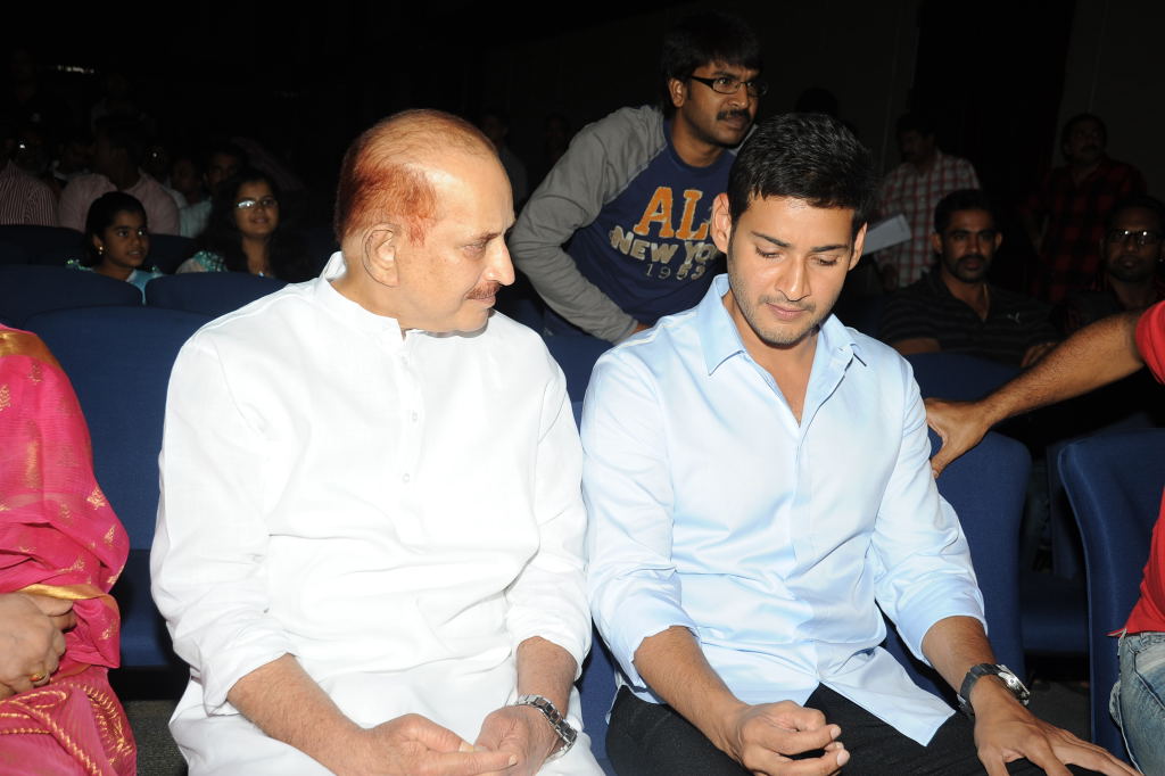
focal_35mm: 50
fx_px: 1617
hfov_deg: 39.6
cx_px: 582
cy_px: 388
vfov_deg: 27.0
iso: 200
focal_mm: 50
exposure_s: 1/125
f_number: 8
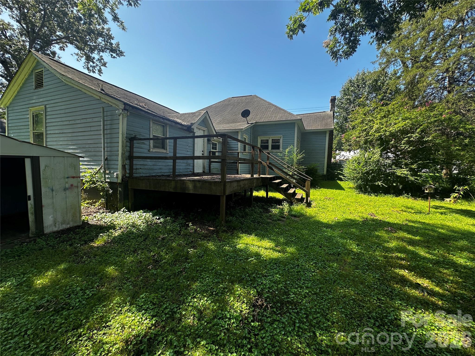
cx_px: 238
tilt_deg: -2.2
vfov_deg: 85.7
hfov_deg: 102.1
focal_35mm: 14
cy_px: 178
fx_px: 192
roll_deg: -2.0
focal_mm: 2.22
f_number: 2.2
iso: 40
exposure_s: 1/230
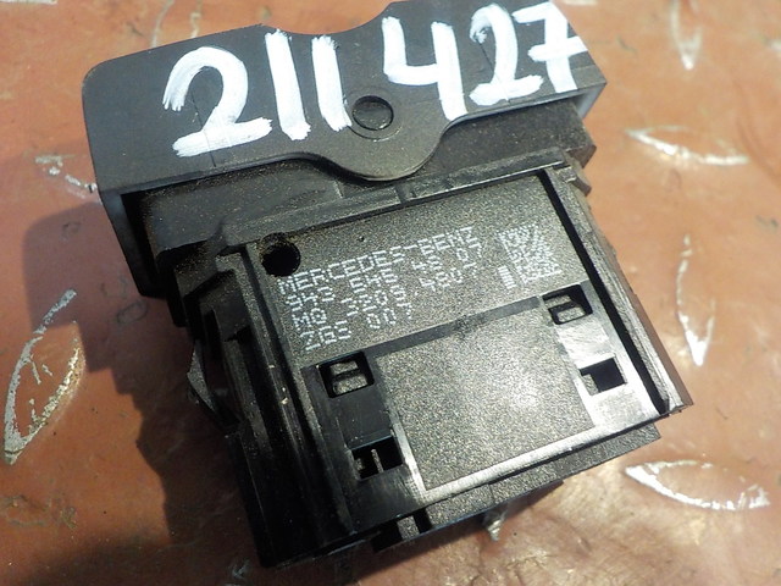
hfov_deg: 60.0
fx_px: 677
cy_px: 293
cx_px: 390
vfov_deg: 46.8
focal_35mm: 30
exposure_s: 1/13
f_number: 3.3
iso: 400
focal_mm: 4.1
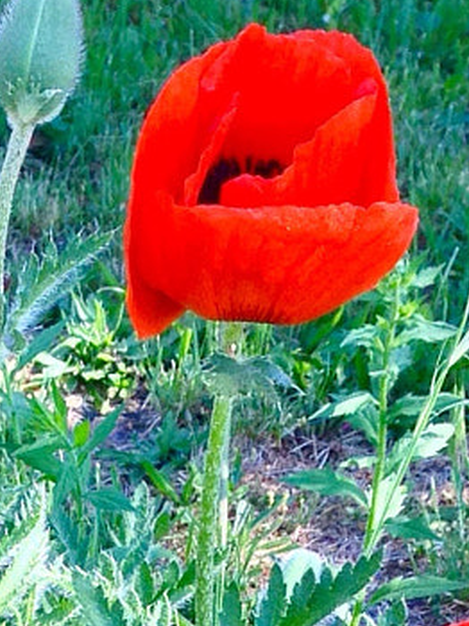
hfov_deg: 9.6
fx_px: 2731
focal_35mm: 151
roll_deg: -3.0
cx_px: -143
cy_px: 975
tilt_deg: -32.4
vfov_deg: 12.4
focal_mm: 4.12
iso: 50
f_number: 2.4
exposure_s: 1/142
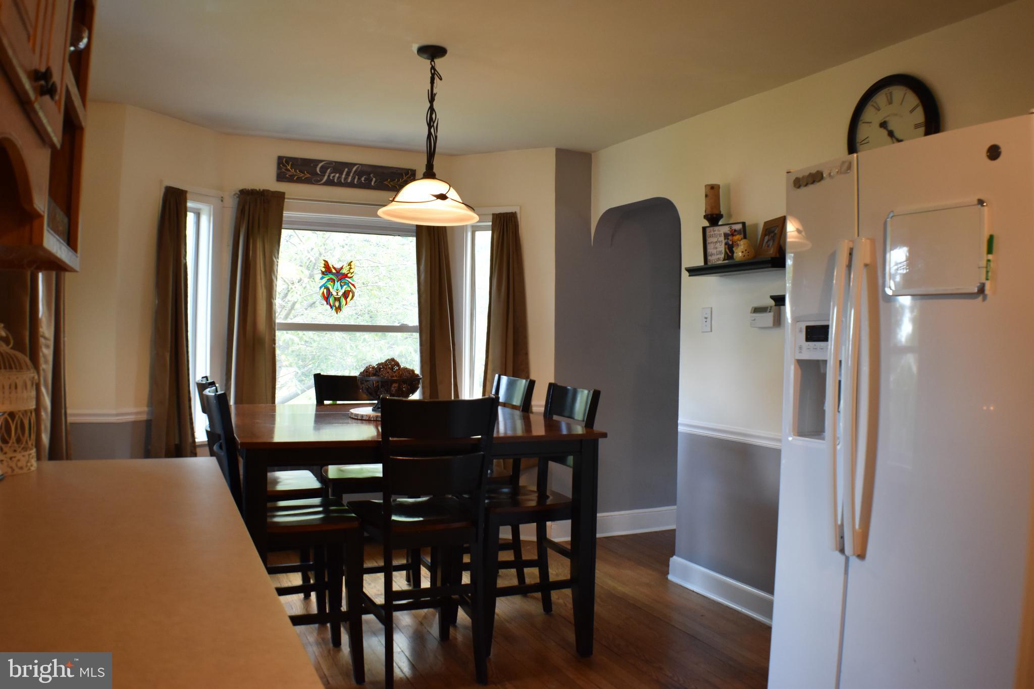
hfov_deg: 53.1
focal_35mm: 36
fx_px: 1034
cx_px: 517
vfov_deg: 36.9
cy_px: 344
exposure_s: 1/60
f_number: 4
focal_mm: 24
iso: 1000
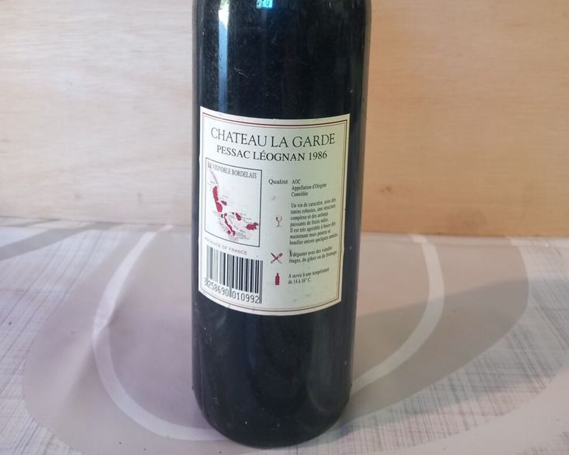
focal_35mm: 36
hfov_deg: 50.3
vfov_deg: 39.3
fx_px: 606
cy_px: 81
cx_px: 291
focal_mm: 4
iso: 200
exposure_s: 1/33
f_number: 1.8
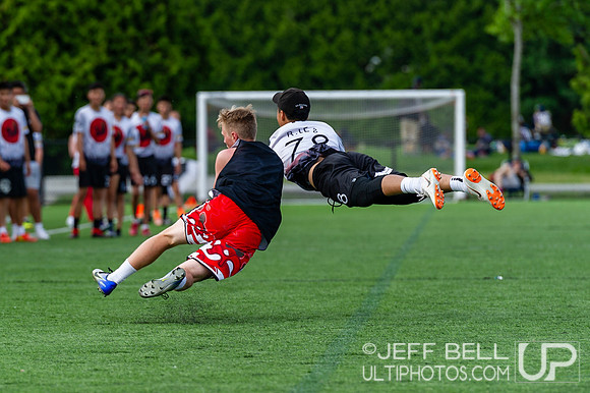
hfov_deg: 6.1
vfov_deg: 4.1
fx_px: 5537
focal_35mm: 338
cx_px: 213
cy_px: 246
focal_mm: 200
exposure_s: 1/1250
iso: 450
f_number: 4
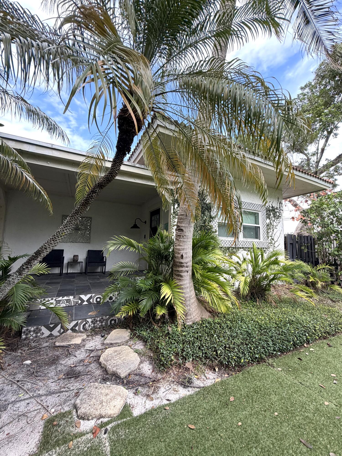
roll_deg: -1.1
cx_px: 171
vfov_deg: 102.1
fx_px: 184
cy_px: 228
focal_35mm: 14
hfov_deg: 85.7
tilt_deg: +7.2
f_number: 2.2
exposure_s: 1/232
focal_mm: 2.22
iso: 50
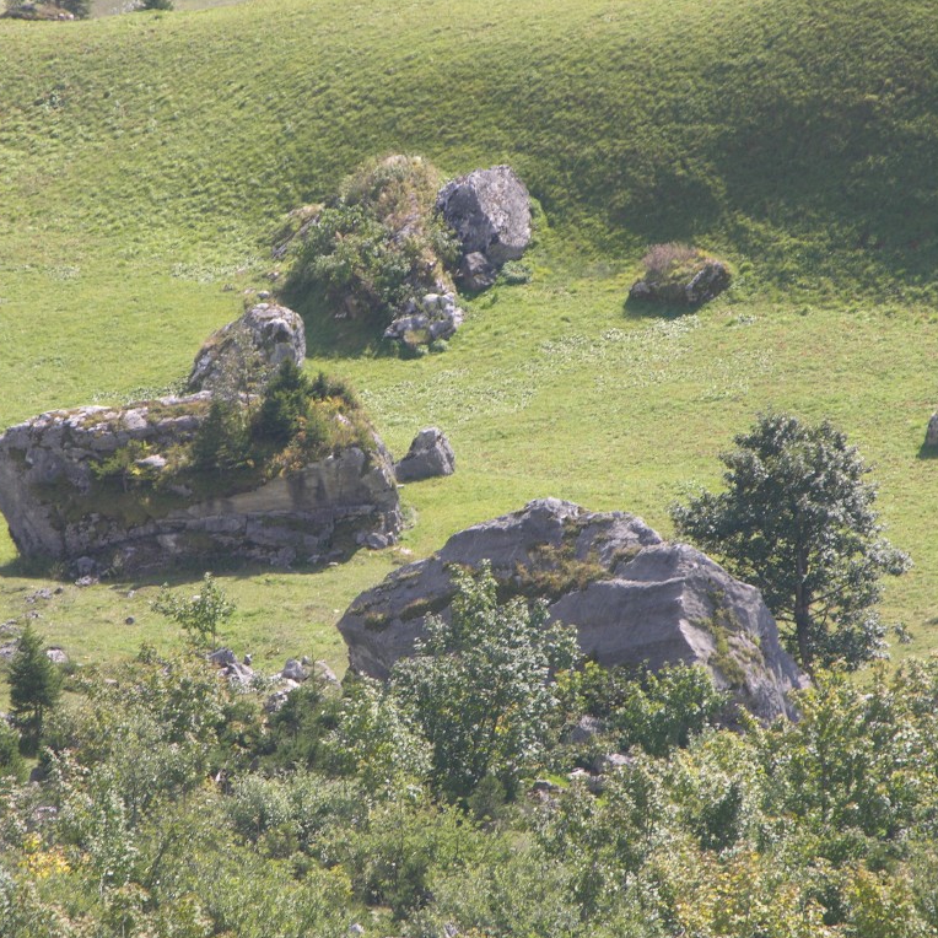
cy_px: 470
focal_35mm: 320
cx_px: 414
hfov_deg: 5.5
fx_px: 9810
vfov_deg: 5.5
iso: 50
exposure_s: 1/136
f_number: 4.7
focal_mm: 67.7
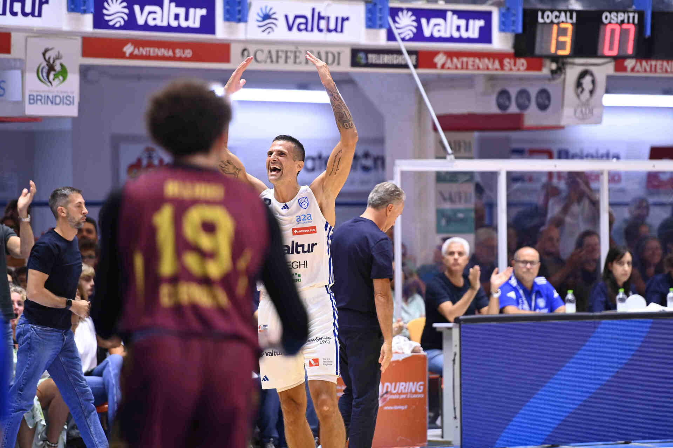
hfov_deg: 10.5
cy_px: 224
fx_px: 3645
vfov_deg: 7.0
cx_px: 336
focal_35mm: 195
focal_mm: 195
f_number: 2.8
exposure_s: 1/800
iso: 2000
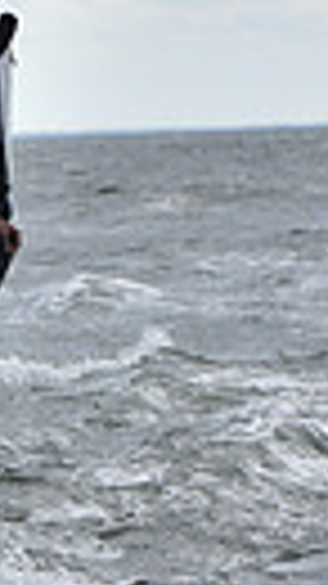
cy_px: 223
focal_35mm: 571
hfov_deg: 2.1
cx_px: -935
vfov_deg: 3.8
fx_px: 8840
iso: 320
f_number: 9
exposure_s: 1/1000
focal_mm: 122
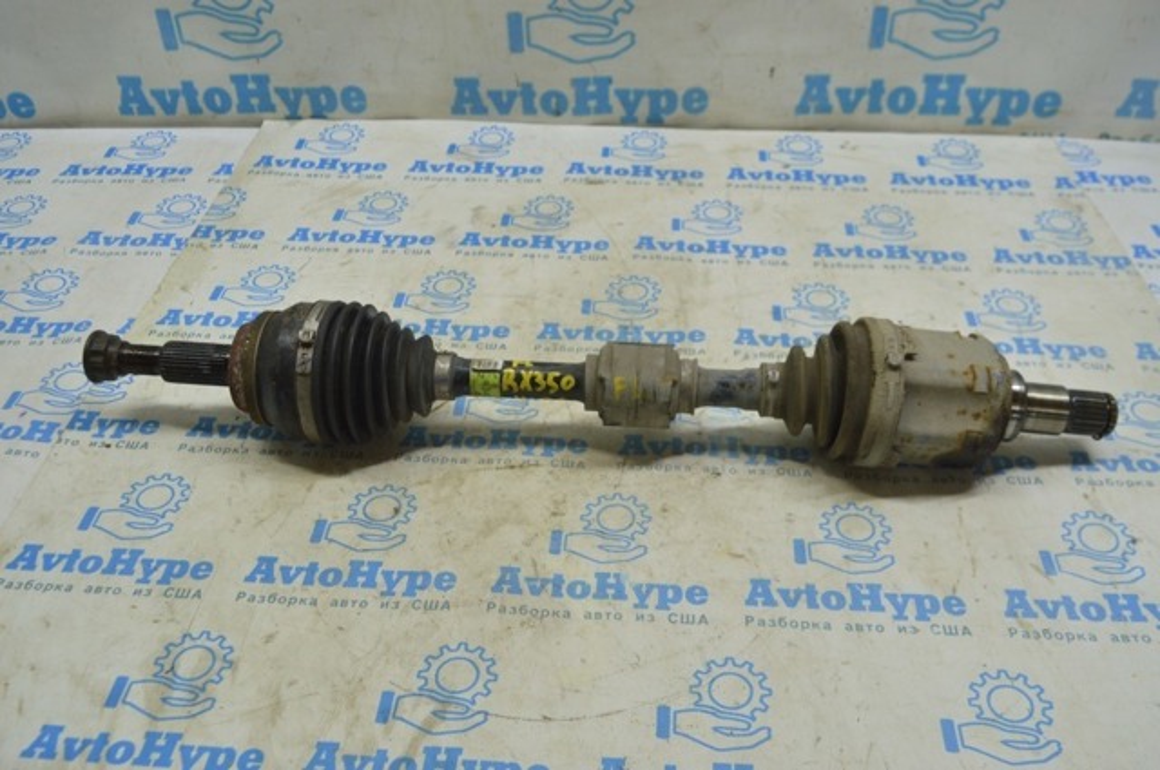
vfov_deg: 38.3
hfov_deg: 55.2
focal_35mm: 34
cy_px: 385
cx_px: 580
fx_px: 1110
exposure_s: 1/40
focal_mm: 23
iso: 400
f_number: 5.6
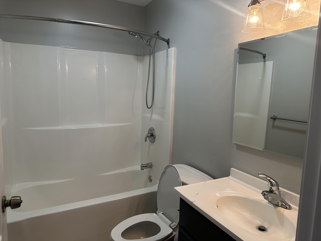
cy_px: 120
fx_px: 223
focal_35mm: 24
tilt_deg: -6.0
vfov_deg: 56.8
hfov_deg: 71.6
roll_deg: -1.2
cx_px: 160
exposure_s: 1/120
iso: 160
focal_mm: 6.86
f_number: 1.78
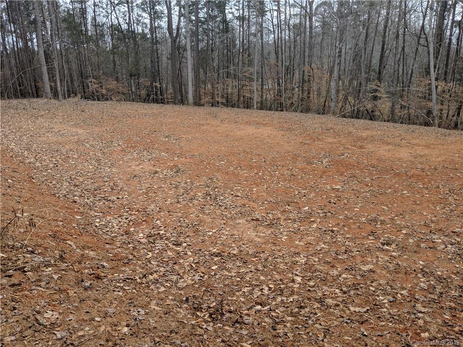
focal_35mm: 27
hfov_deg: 65.3
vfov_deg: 51.4
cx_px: 232
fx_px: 361
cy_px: 174
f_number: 1.8
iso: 55
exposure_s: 1/489
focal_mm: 4.44
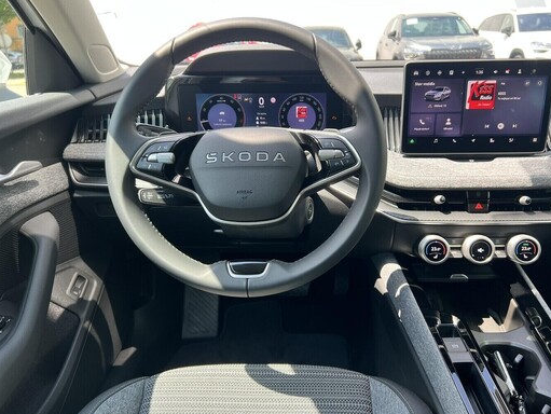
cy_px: 204
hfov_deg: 63.4
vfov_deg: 49.8
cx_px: 291
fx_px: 446
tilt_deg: -18.3
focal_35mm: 28
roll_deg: +2.2
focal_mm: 5.7
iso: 40
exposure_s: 1/203
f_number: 1.5
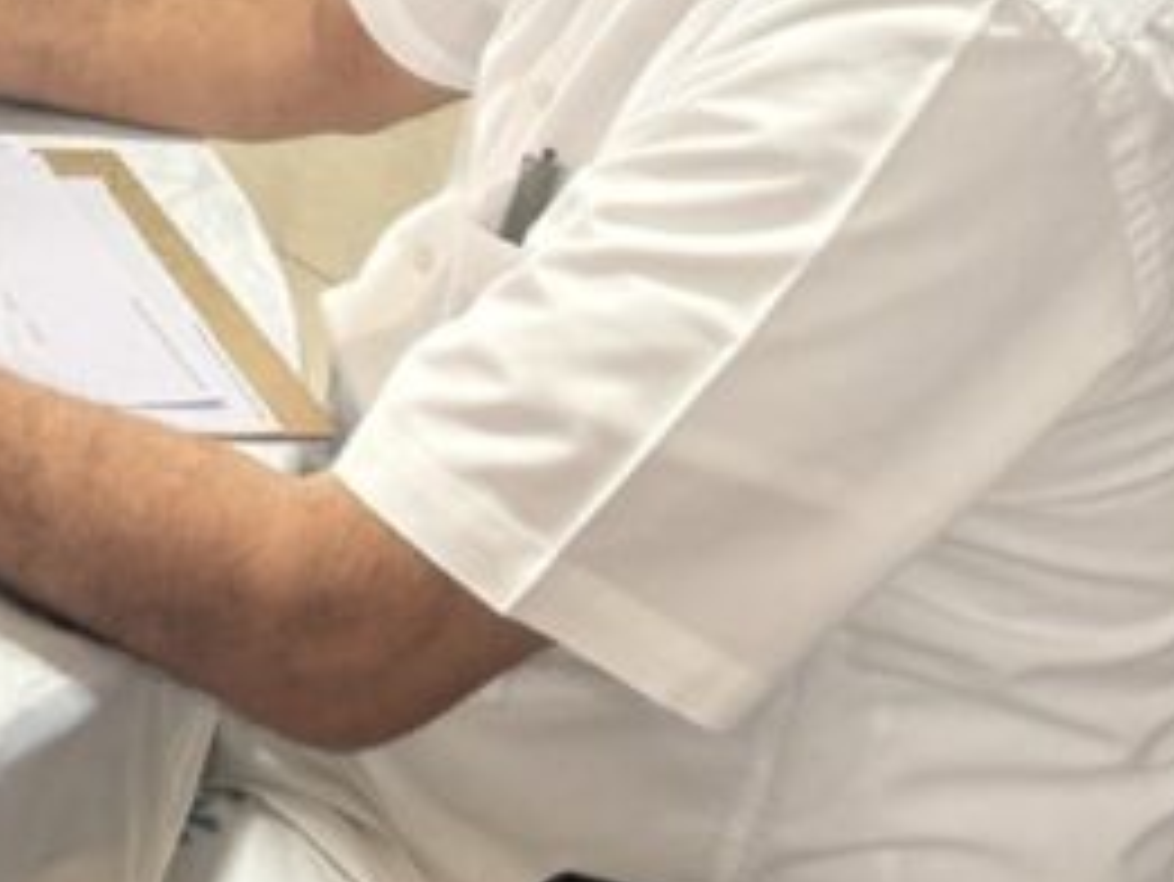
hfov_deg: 18.3
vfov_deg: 15.5
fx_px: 3189
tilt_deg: -24.3
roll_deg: -7.1
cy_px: 40
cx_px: -630
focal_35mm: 94
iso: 160
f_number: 1.78
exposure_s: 1/50
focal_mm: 6.76
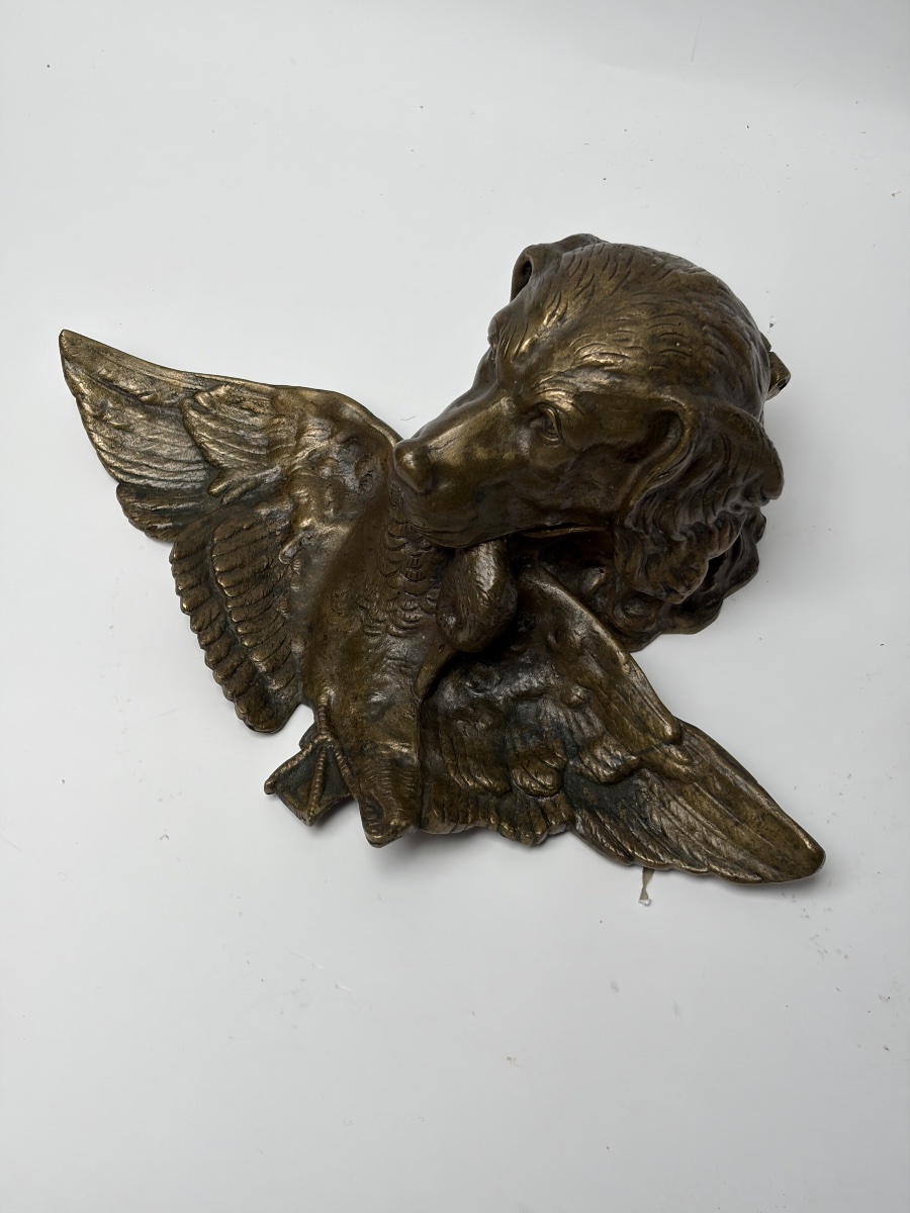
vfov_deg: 36.8
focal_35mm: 52
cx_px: 455
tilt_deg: -58.7
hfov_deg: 28.0
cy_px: 606
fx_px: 1823
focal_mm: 5.96
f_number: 1.6
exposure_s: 1/456
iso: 32
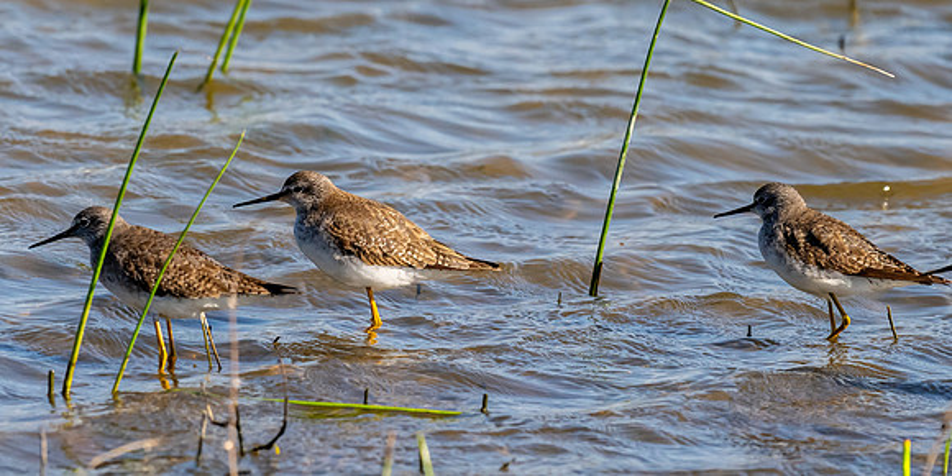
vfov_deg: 0.9
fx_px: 29268
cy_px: 227
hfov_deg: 1.9
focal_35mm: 1190
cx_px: 467
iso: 1100
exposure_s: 1/2500
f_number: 9
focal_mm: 600
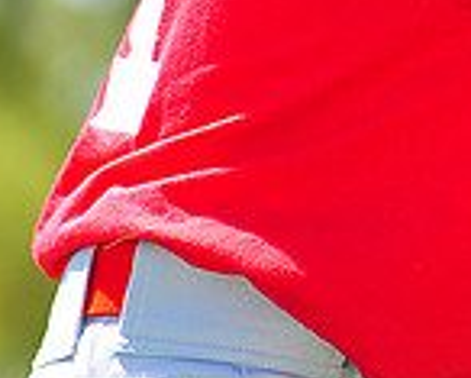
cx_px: 594
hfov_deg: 2.9
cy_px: -278
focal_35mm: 670
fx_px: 9346
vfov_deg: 2.3
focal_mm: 180
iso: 200
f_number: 4.5
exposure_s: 1/500
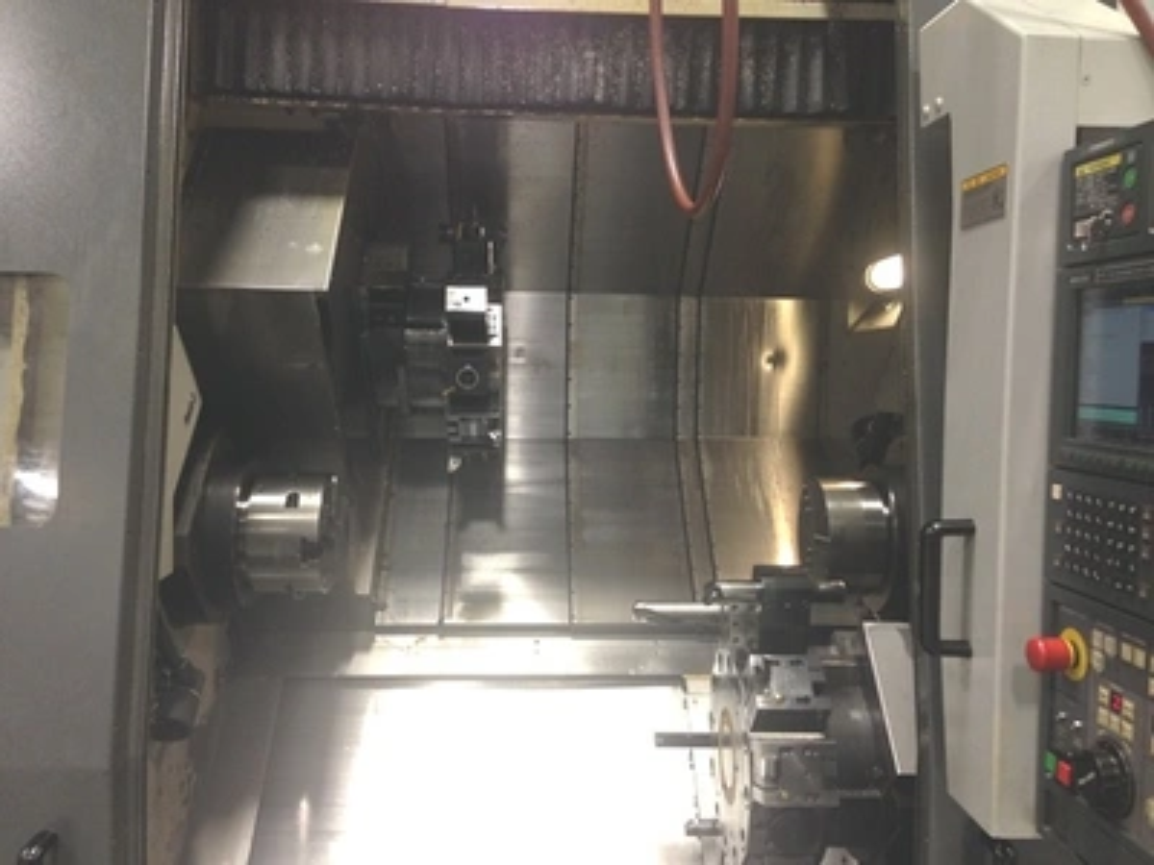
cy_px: 432
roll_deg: +0.5
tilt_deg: -1.9
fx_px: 1100
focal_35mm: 33
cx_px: 577
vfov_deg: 42.9
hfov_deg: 55.4
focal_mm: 4.12
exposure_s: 1/20
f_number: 2.4
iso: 100
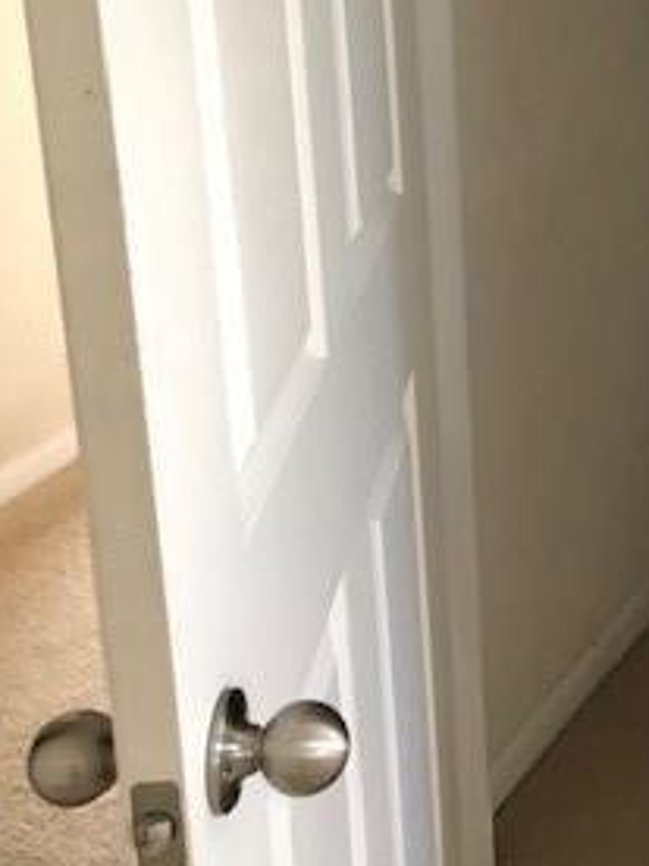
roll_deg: +0.7
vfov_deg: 28.5
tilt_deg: -17.3
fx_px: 1625
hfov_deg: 21.3
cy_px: 69
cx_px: 743
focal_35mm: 65
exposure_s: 1/11
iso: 100
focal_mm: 3.99
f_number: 1.8
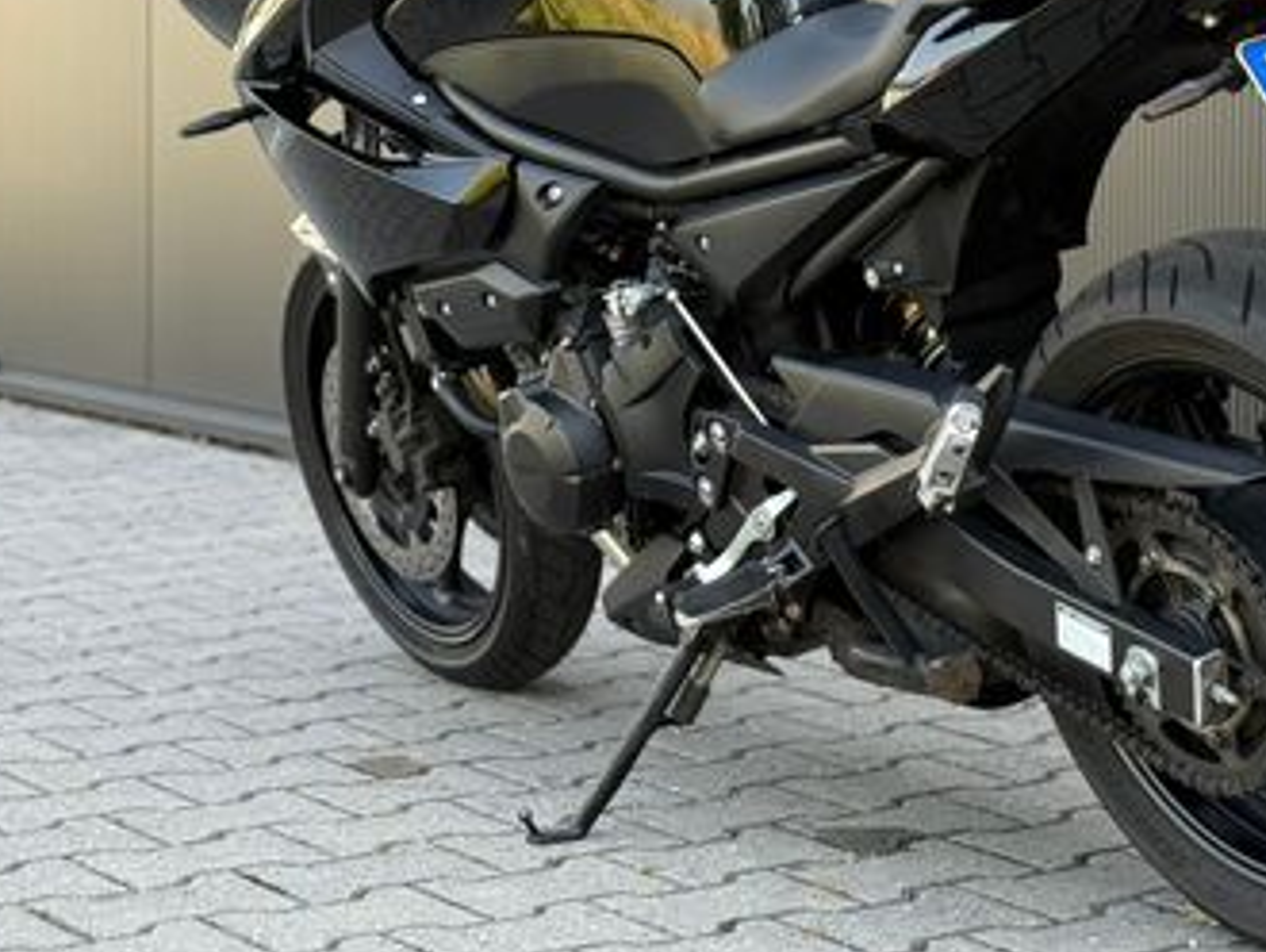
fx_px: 3404
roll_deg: -0.7
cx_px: 863
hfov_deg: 21.0
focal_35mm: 93
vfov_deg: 15.8
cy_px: 188
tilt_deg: -2.5
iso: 64
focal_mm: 6.76
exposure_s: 1/266
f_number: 1.78
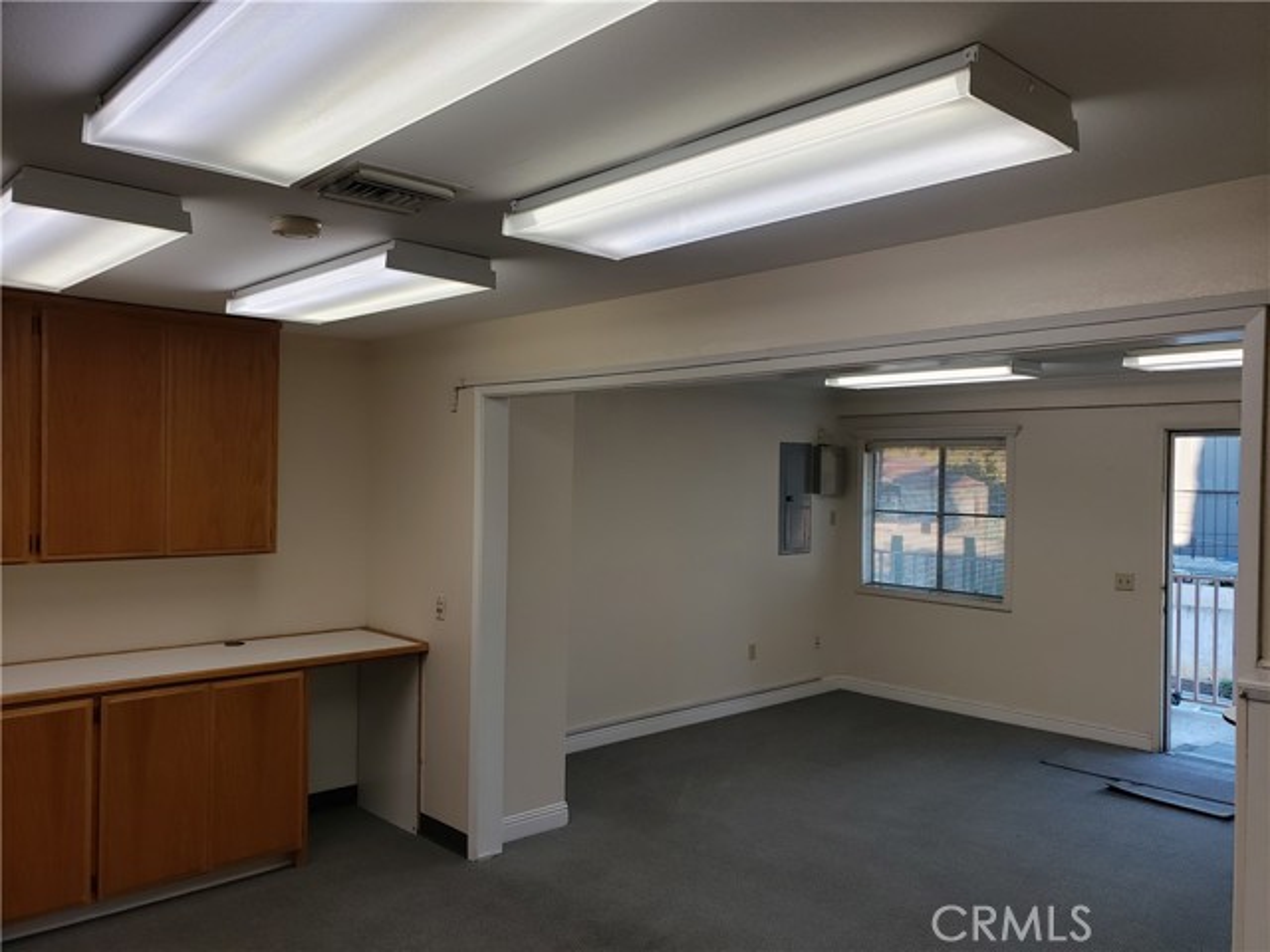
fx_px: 954
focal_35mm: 26
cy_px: 476
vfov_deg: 53.1
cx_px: 635
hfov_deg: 67.3
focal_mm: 4.3
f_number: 2.4
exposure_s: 1/120
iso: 100
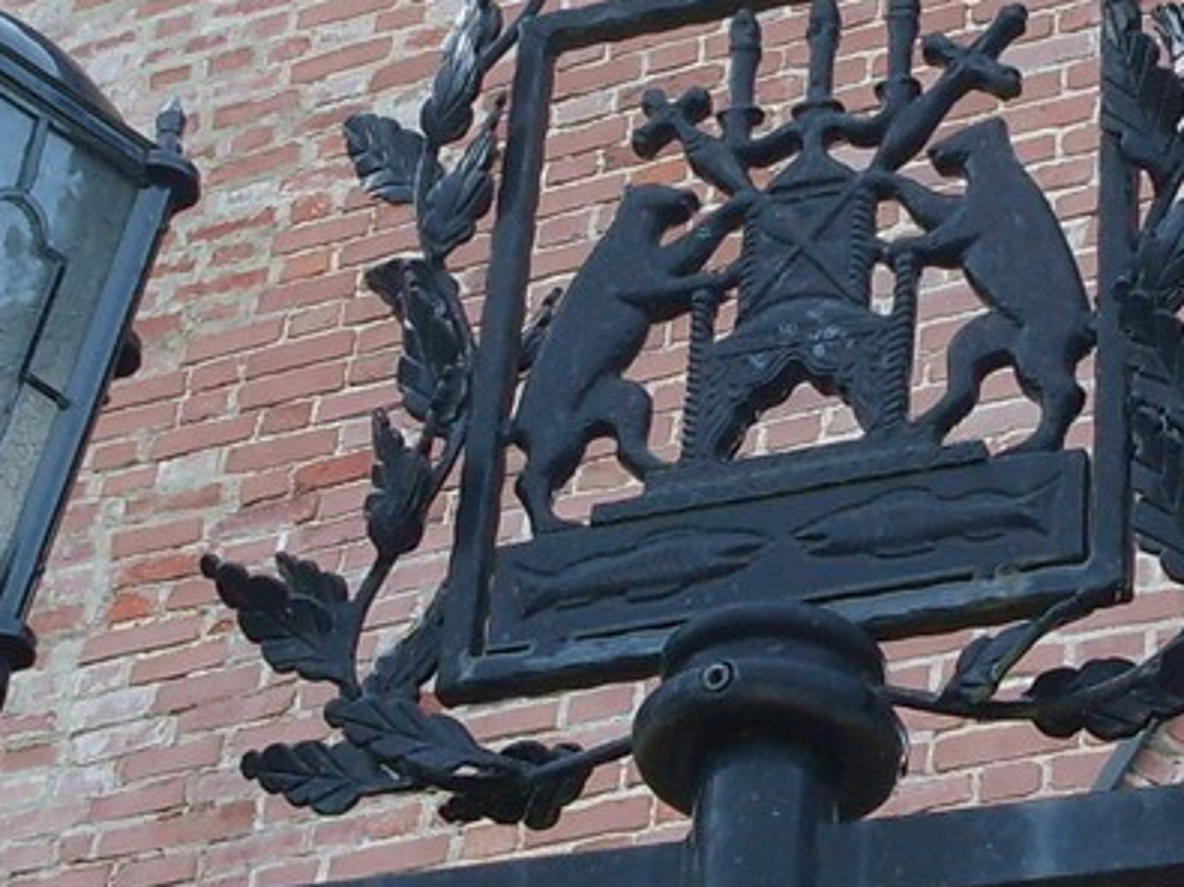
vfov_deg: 10.7
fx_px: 4719
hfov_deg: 14.2
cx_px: 1033
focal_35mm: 138
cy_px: 349
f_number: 2.8
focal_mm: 6.3
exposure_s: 1/180
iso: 80
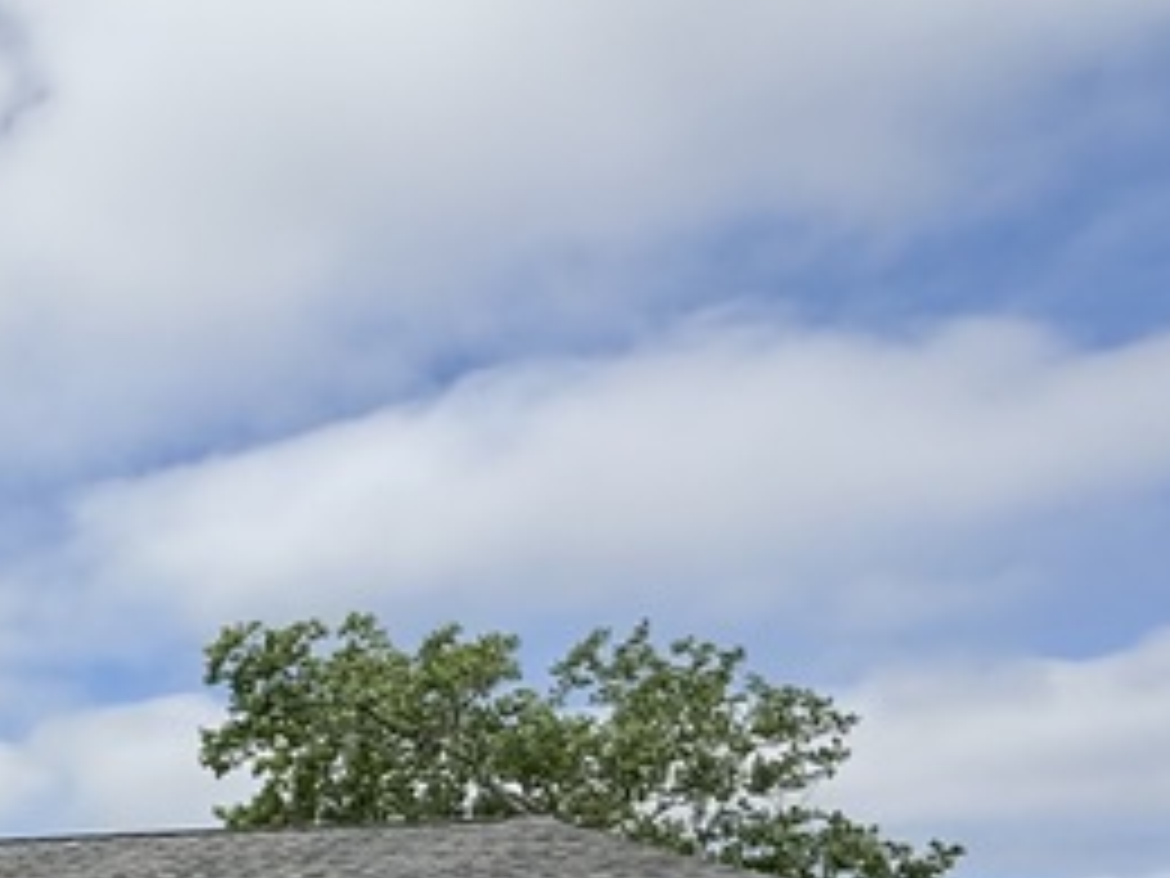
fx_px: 1453
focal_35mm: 43
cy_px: 819
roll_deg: +0.3
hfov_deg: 32.3
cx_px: -374
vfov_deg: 31.7
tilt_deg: +12.4
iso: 50
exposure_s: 1/3891
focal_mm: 2.22
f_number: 2.2
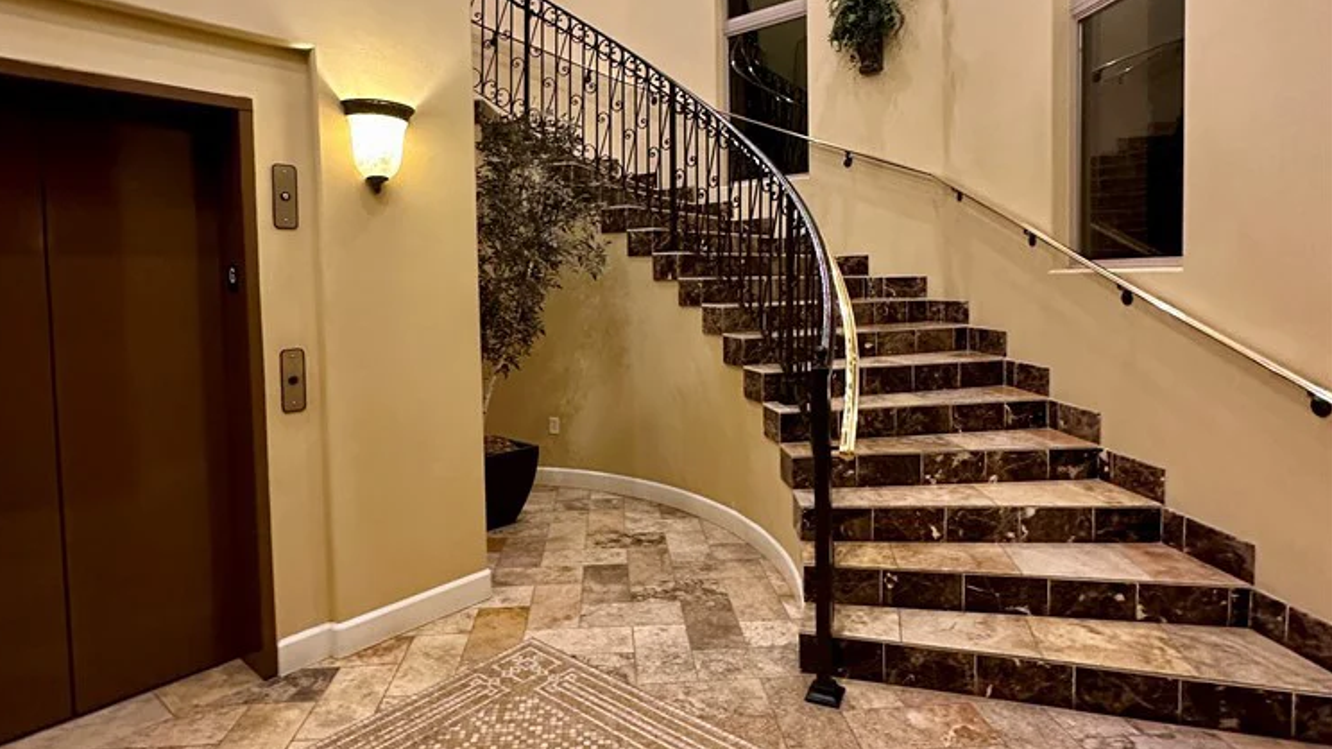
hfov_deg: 83.8
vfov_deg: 53.3
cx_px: 646
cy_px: 315
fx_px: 741
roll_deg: +0.6
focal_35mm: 21
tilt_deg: -2.8
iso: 500
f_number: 2.2
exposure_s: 1/60
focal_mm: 2.22
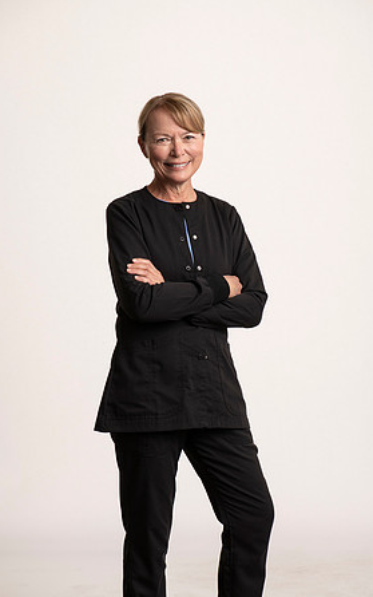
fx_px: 1755
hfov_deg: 12.1
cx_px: 197
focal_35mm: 108
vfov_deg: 19.3
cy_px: 298
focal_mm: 105
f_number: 8
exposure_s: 1/125
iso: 64
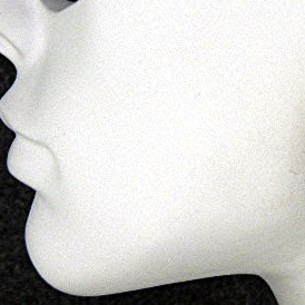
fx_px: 927
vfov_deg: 18.6
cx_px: 299
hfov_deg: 18.2
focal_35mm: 93
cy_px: 92
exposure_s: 1/30
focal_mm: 8.1
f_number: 7.6
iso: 362
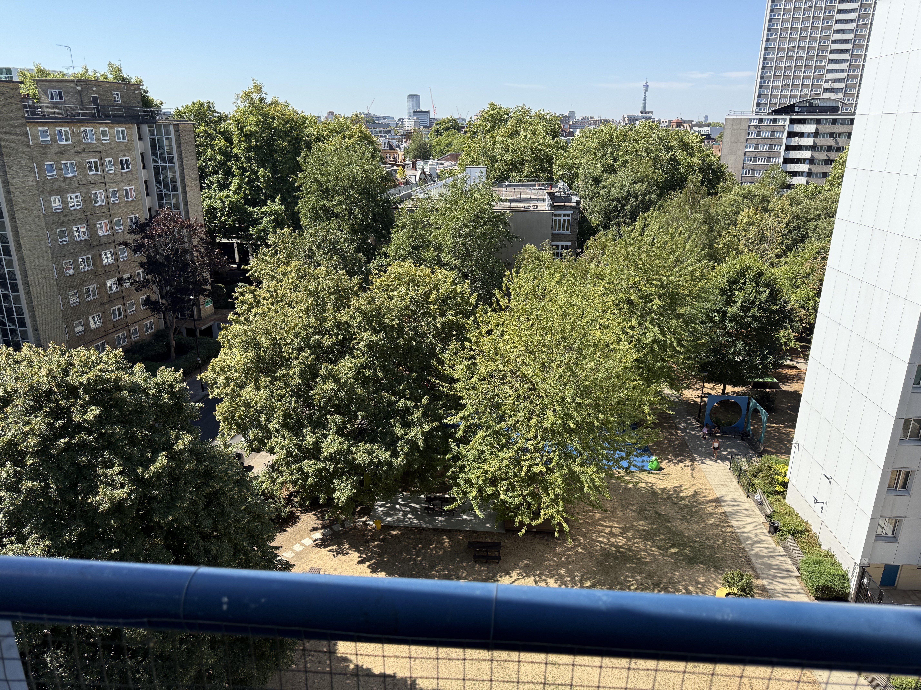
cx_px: 460
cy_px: 345
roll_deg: -0.2
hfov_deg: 71.6
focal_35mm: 24
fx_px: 639
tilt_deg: -18.0
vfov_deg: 56.8
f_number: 1.78
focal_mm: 6.76
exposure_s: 1/2801
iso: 100
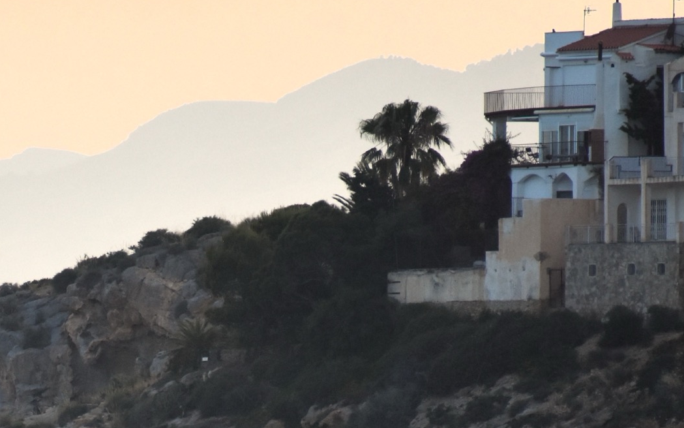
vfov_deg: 1.4
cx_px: 103
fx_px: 17600
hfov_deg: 2.2
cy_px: 515
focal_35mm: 944
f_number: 6.3
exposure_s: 1/1000
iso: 720
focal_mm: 270
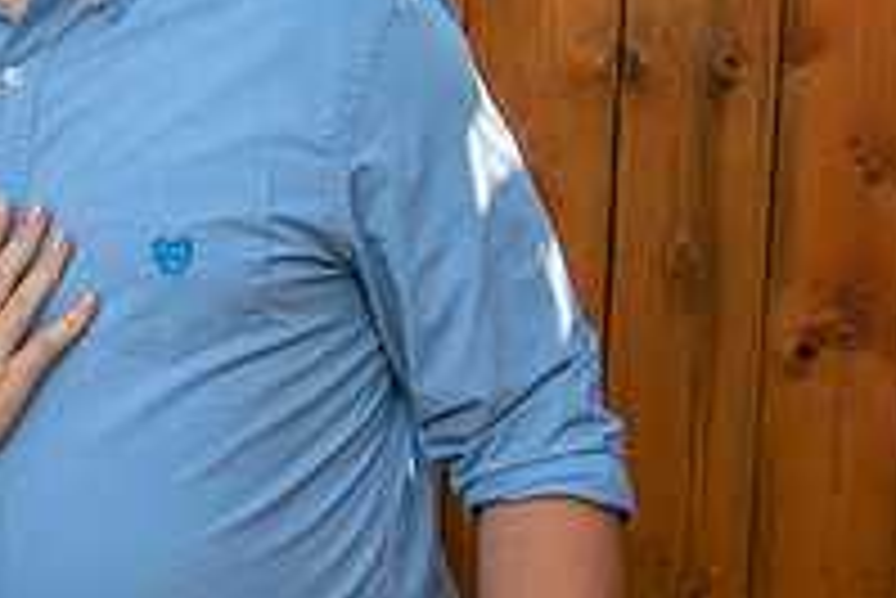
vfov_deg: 13.4
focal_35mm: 102
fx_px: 2540
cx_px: 0
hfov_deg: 19.4
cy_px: 178
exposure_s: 1/320
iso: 125
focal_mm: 35
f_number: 4
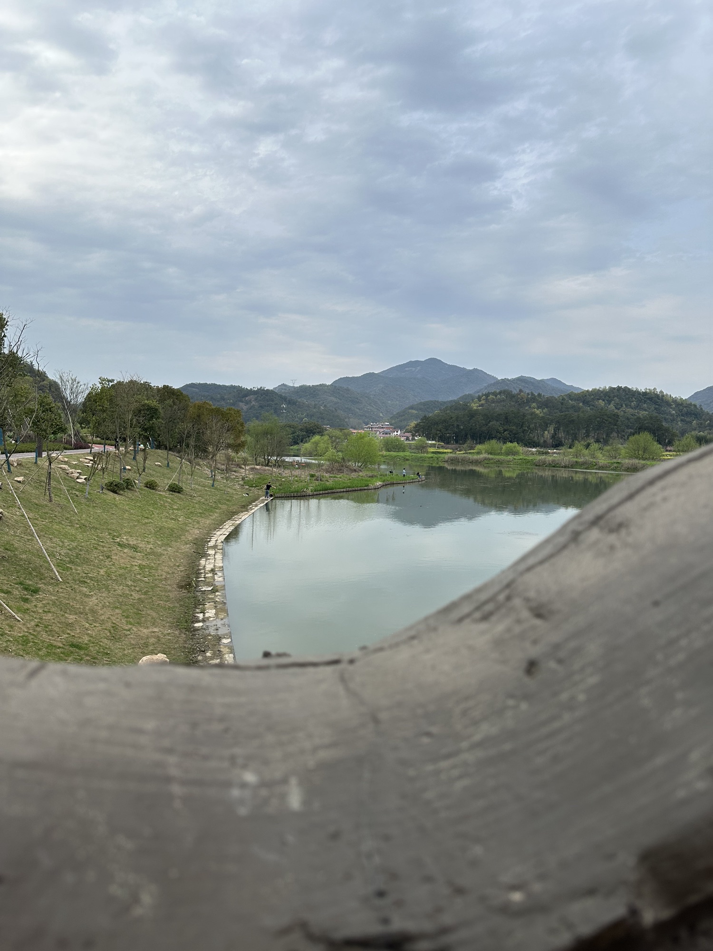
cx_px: 356
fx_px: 659
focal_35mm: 24
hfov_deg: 56.8
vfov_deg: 71.6
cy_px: 476
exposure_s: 1/1374
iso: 80
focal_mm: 6.86
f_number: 1.78
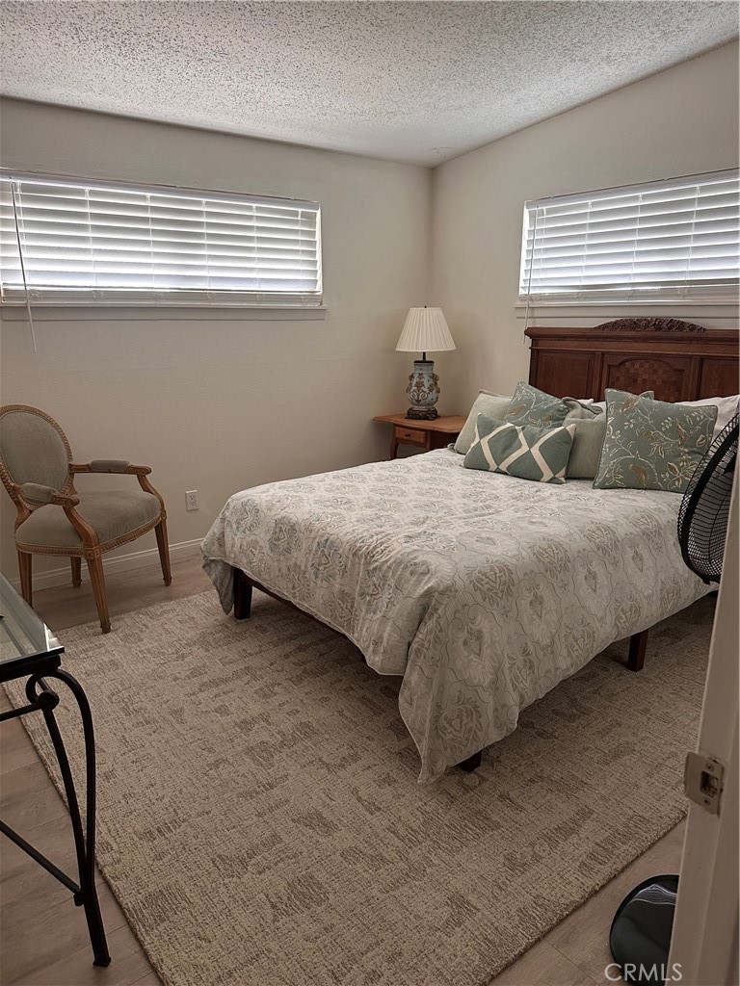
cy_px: 493
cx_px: 370
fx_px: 684
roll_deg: -0.2
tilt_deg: -14.7
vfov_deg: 71.6
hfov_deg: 56.8
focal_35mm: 24
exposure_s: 1/60
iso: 320
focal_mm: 6.86
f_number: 1.78
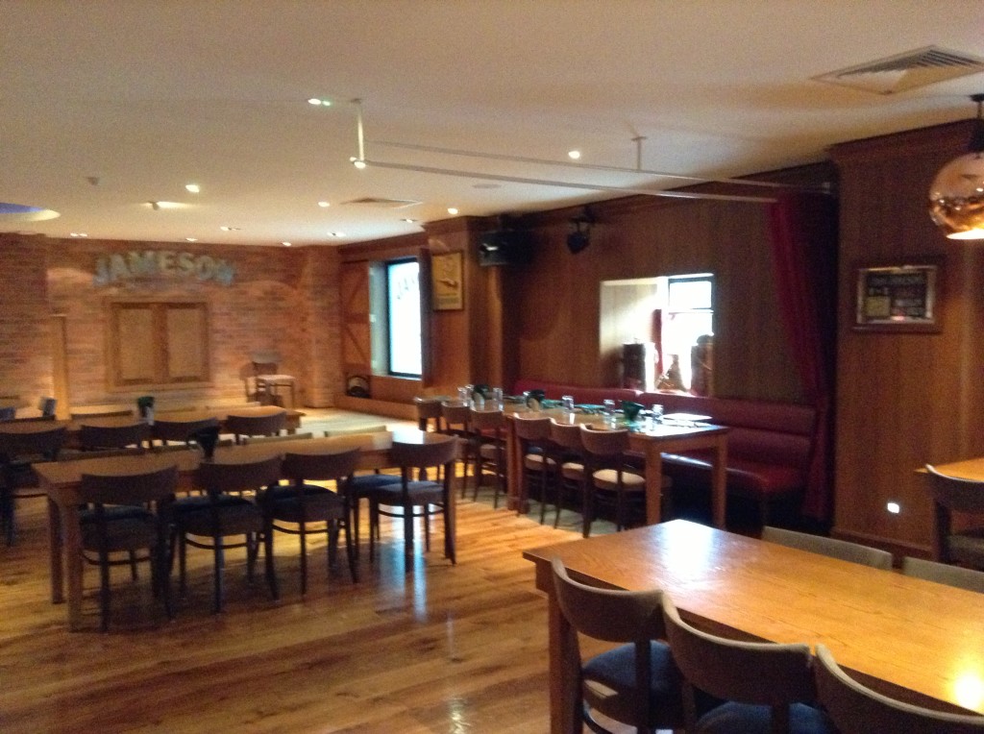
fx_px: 936
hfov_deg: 55.4
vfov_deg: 42.8
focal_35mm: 33
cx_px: 492
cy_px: 367
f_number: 2.4
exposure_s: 1/17
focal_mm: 3.3
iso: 640
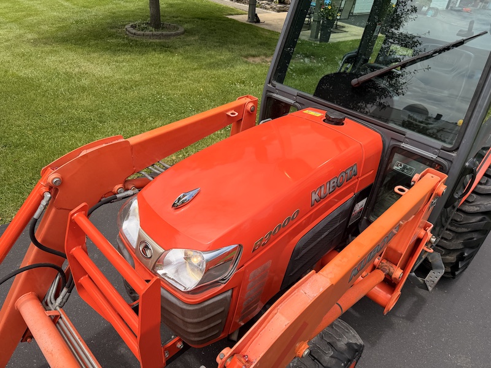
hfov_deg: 71.6
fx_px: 340
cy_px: 184
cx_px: 246
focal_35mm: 24
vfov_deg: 56.8
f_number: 1.78
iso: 80
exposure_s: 1/2703
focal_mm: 6.76
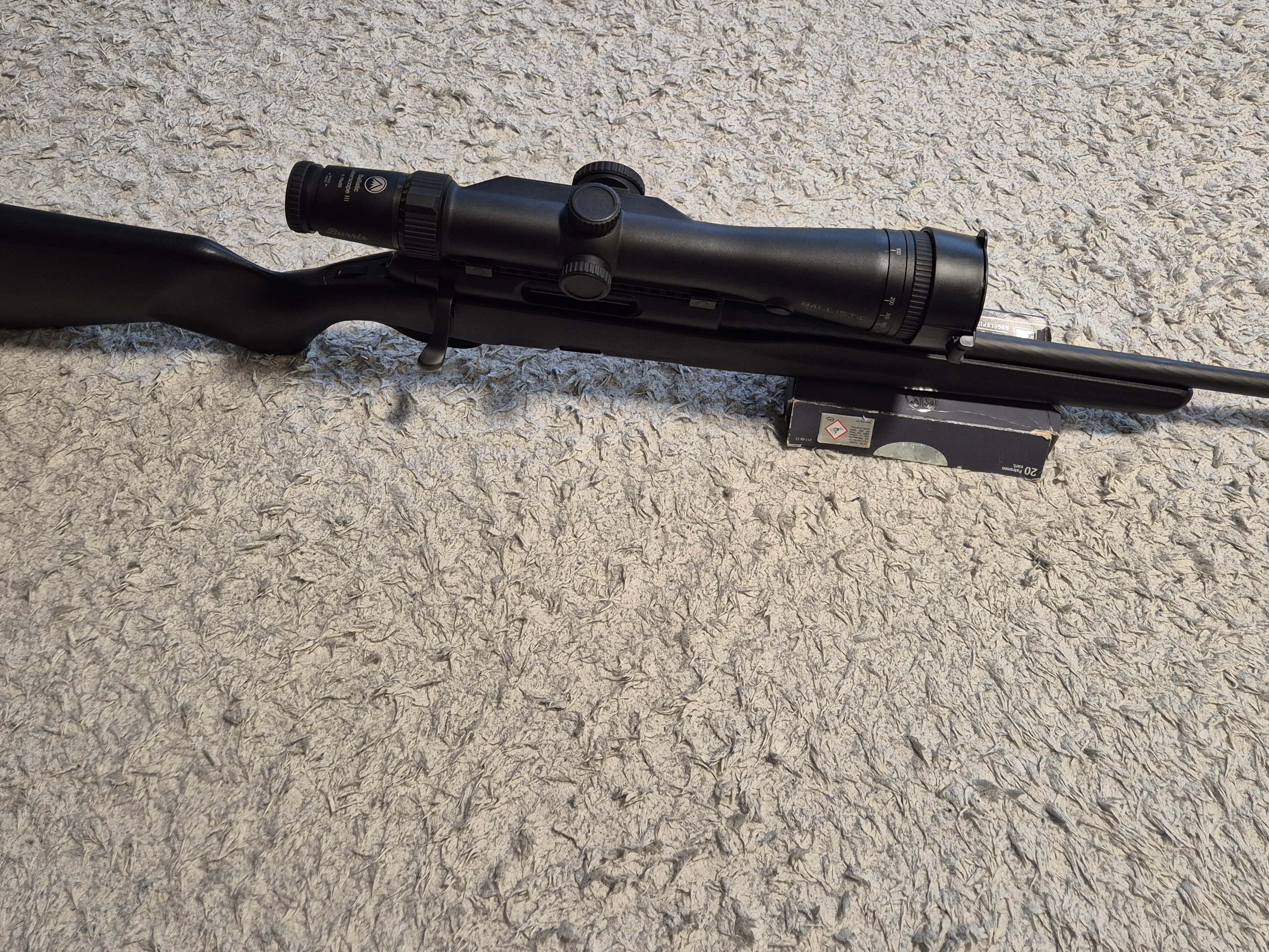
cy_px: 356
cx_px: 695
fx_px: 1100
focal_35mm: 30
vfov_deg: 46.4
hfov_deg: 59.9
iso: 320
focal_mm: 5.4
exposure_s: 1/100
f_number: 1.8
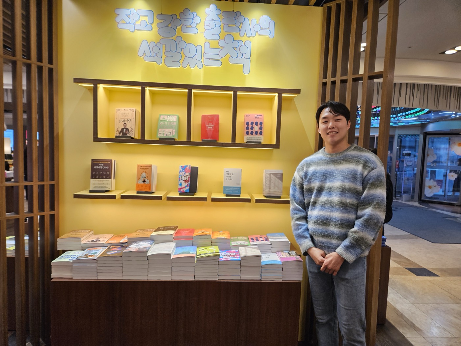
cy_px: 173
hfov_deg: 73.9
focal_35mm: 23
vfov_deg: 58.9
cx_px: 230
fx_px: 306
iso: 100
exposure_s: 1/120
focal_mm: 5.4
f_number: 1.8
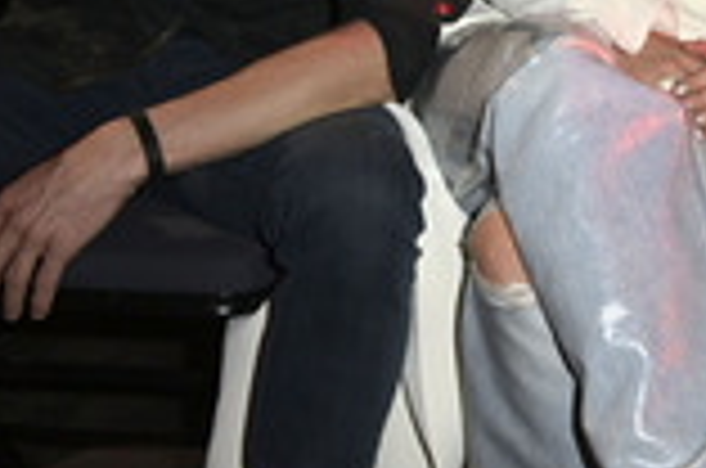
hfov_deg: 27.5
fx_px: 1350
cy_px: -158
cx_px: 713
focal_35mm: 69
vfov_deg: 18.2
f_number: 5.6
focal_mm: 24
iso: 1000
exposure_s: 1/40
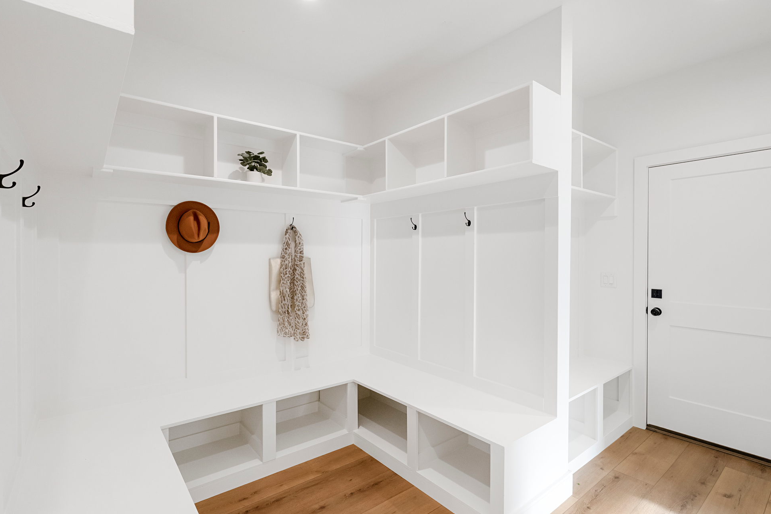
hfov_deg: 93.2
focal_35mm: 17
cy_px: 259
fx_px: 364
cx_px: 405
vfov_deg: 70.4
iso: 400
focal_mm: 16
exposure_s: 1/8
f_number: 9
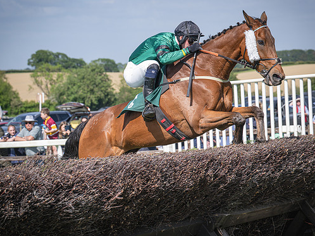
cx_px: 181
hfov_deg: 16.0
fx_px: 1119
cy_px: 117
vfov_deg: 12.0
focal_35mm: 123
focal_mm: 74
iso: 200
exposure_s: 1/1600
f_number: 4
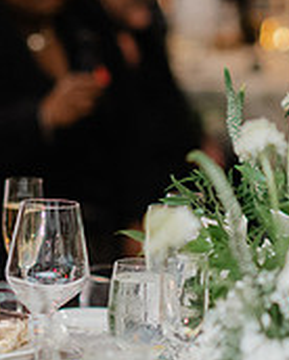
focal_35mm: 269
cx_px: -96
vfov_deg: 7.2
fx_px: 2871
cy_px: 200
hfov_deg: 5.7
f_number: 2
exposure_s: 1/160
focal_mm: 85
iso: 2000
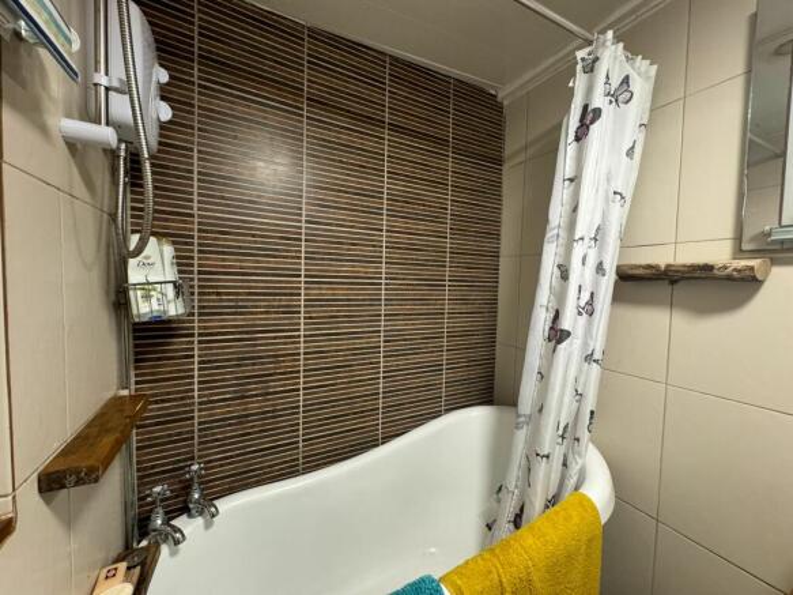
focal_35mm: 14
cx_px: 396
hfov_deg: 102.1
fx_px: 321
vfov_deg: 85.7
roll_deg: -0.9
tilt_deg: -1.9
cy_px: 298
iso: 320
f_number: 2.2
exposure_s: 1/50
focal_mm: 2.22
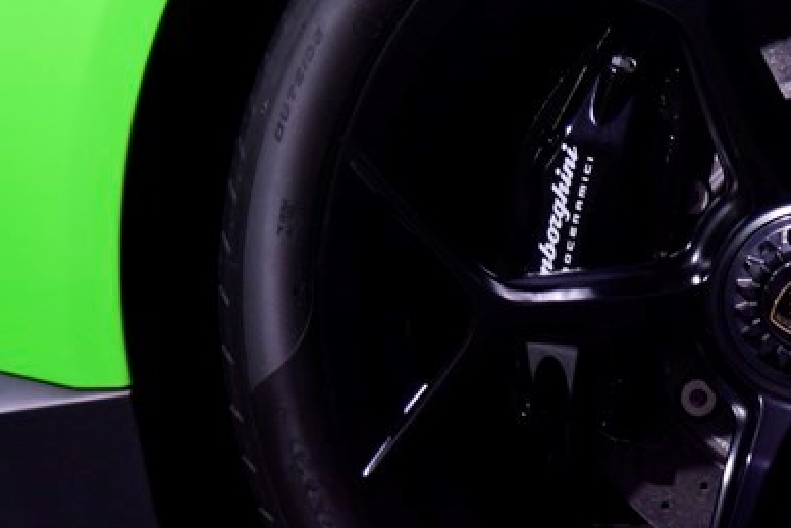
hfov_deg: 11.7
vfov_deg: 7.9
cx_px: 679
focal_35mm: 174
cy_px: 291
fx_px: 3824
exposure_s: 1/60
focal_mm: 66
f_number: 4
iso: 2000
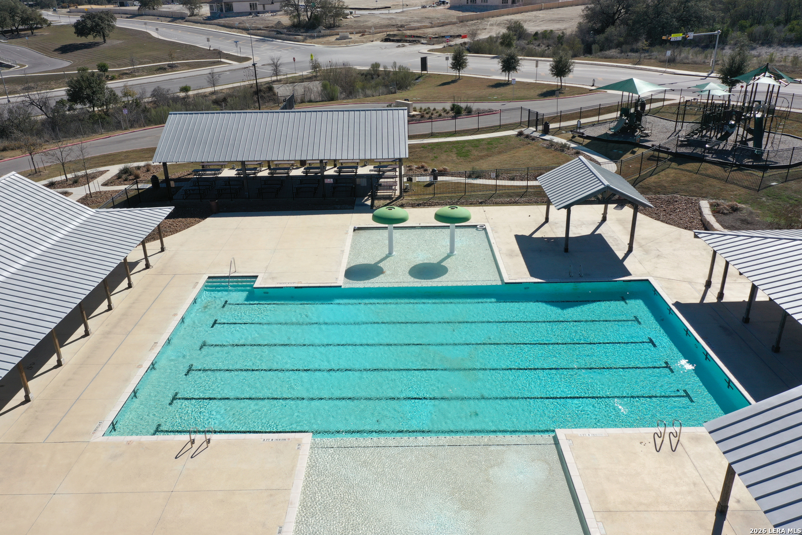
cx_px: 401
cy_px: 268
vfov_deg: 46.4
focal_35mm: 28
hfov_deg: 65.5
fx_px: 624
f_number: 6.3
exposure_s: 1/500
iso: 100
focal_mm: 10.26
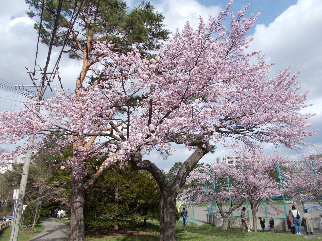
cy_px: 120
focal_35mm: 26
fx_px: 242
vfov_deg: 53.1
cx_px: 161
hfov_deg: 67.3
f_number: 3.2
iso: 80
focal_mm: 4.6
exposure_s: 1/800
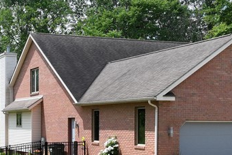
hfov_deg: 26.2
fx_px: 483
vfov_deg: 18.0
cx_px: 29
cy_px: 125
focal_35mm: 75
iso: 100
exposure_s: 1/2000
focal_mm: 12.29
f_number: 3.5
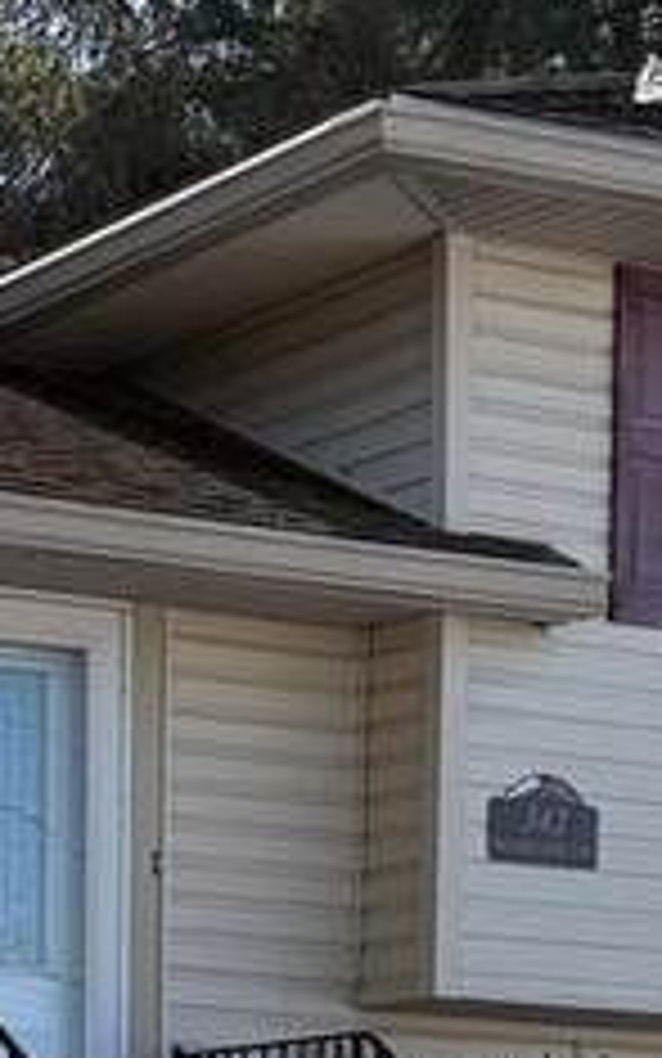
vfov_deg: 13.3
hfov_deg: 8.7
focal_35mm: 150
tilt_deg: -1.3
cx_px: 180
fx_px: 4327
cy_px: 1486
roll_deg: -0.6
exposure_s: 1/1706
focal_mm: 5.96
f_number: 1.6
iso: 50
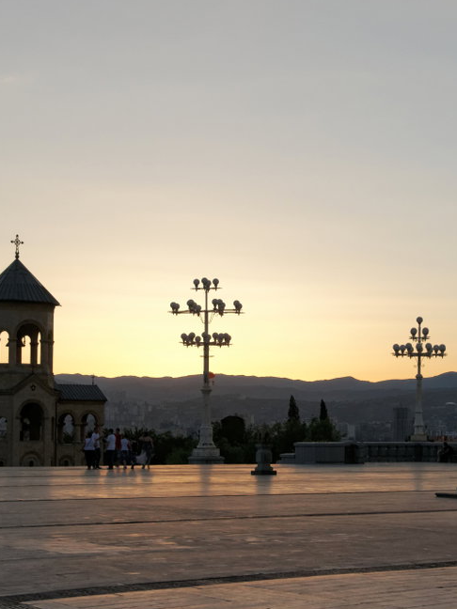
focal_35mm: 80
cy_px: 355
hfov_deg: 18.3
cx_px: 347
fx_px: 1408
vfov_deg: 24.4
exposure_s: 1/2000
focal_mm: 30
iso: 400
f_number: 4
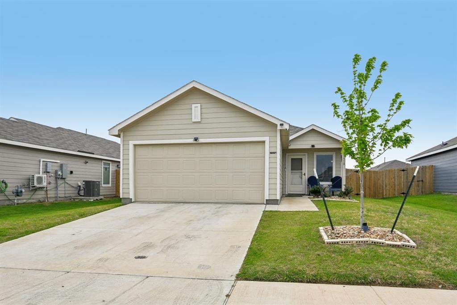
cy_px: 152
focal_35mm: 23
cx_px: 228
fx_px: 292
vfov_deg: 55.1
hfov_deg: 76.1
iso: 400
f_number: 8
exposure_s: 1/500
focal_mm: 23
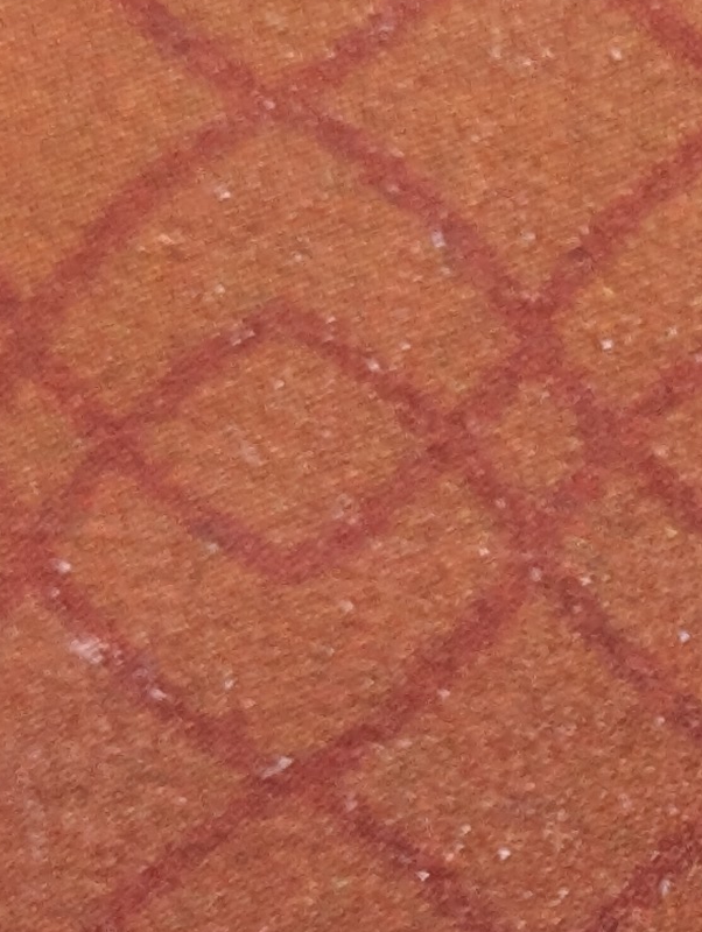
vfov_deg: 7.9
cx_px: 1609
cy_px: 833
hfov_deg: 5.8
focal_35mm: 250
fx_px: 6746
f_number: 1.68
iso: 52
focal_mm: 6.9
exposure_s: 1/23.8
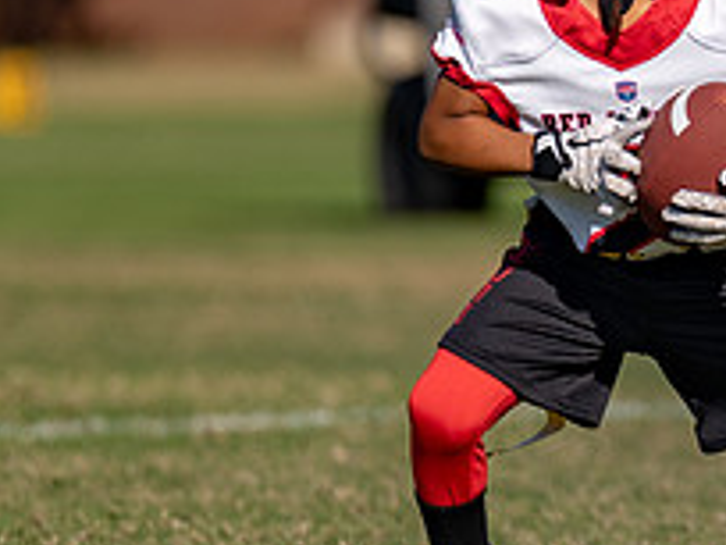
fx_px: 18246
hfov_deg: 2.3
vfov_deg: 1.7
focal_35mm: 870
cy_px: 219
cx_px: 1000
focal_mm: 200
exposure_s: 1/3200
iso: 100
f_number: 2.8
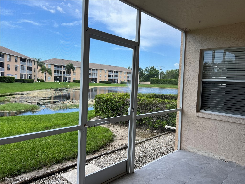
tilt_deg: -3.8
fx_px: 184
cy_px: 92
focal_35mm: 26
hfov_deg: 67.3
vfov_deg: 53.1
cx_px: 122
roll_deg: -2.0
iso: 50
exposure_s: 1/1431
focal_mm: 5.7
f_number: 1.5
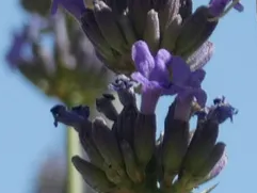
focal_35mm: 345
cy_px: -17
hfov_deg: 5.7
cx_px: 326
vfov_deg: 4.3
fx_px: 2563
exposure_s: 1/320
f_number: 5.2
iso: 80
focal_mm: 23.3
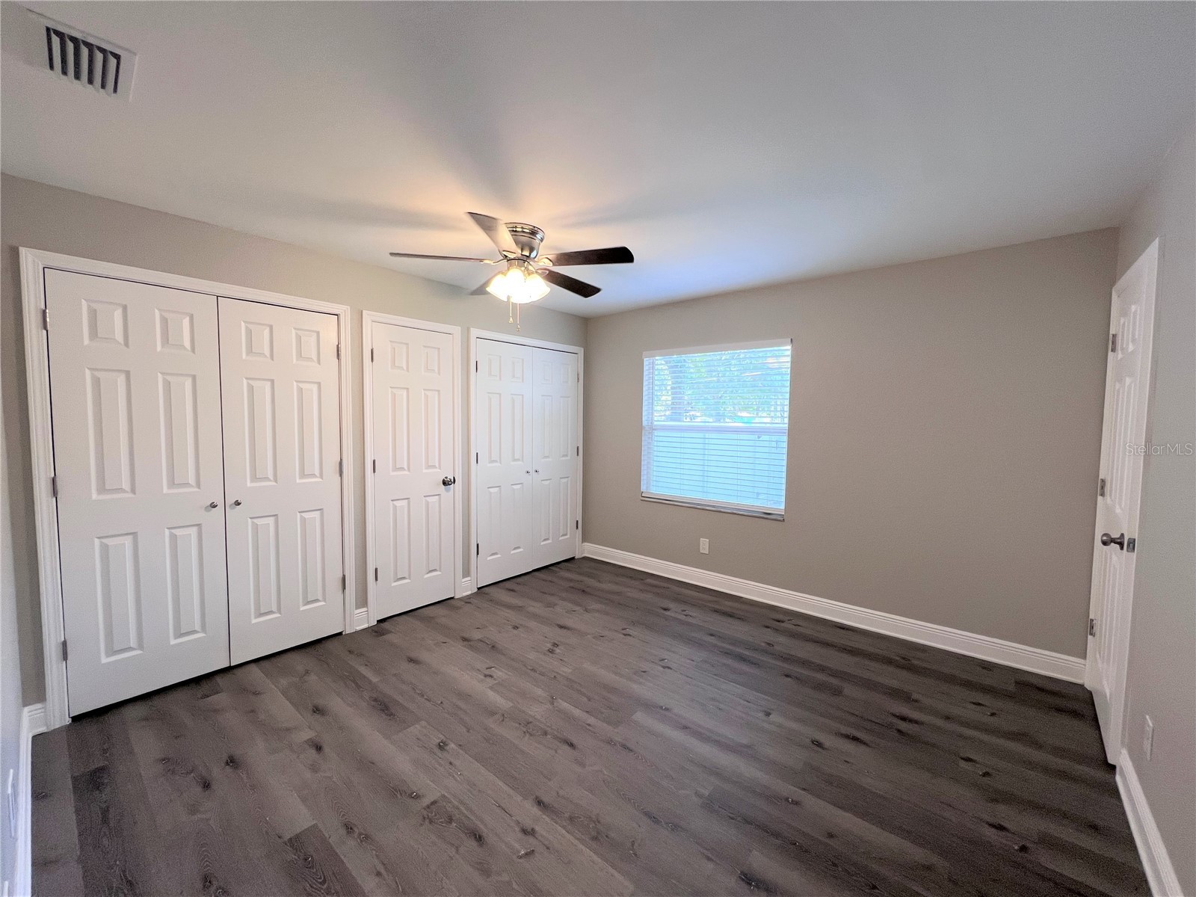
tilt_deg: -4.2
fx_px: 449
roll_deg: -0.4
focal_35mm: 13
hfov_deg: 106.2
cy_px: 448
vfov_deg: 89.9
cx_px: 598
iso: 125
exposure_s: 1/120
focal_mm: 1.57
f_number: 1.8
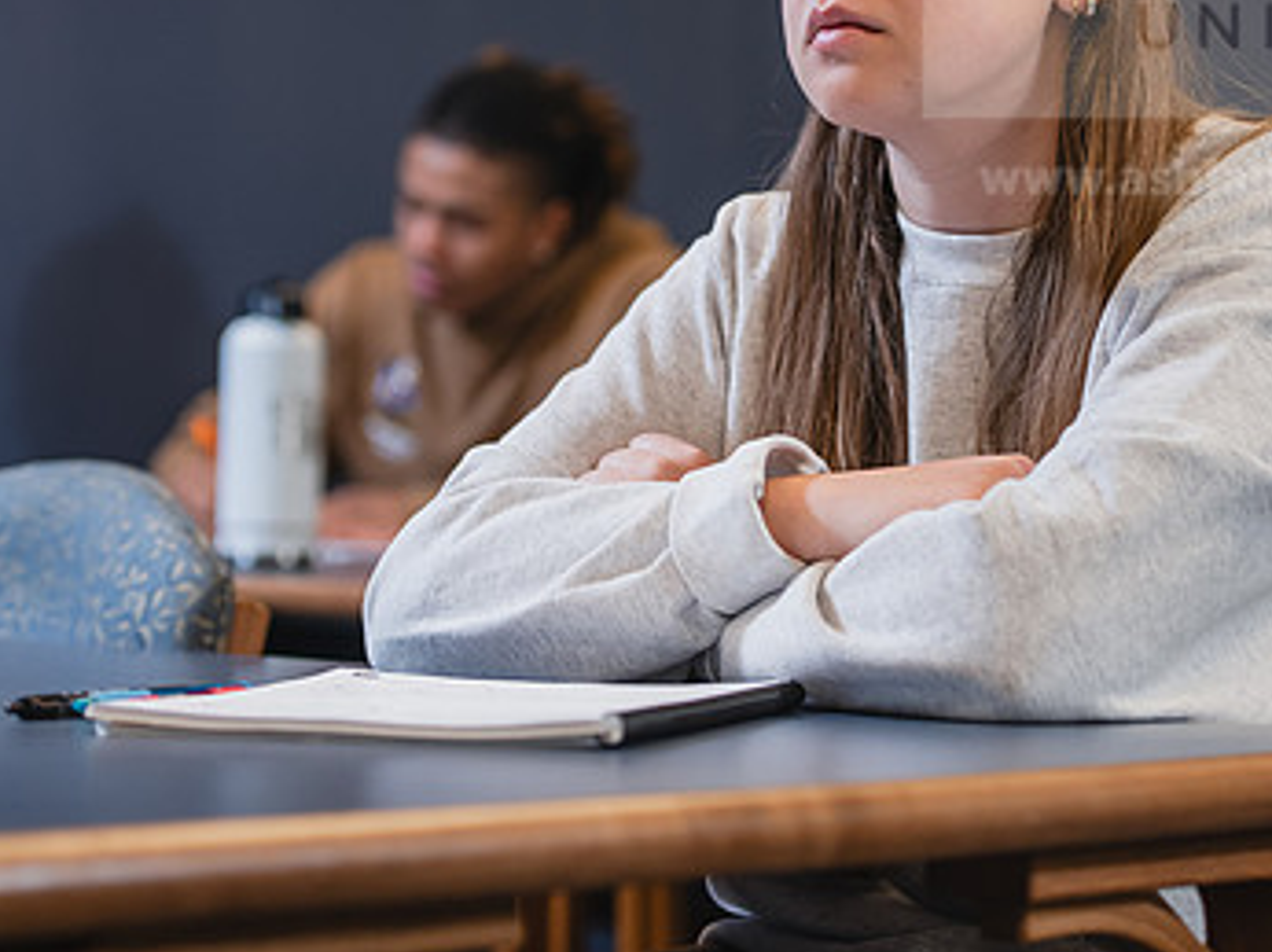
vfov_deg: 13.1
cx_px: 812
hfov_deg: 17.4
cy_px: 255
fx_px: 4149
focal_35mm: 113
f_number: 3.2
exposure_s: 1/200
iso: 640
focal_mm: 70
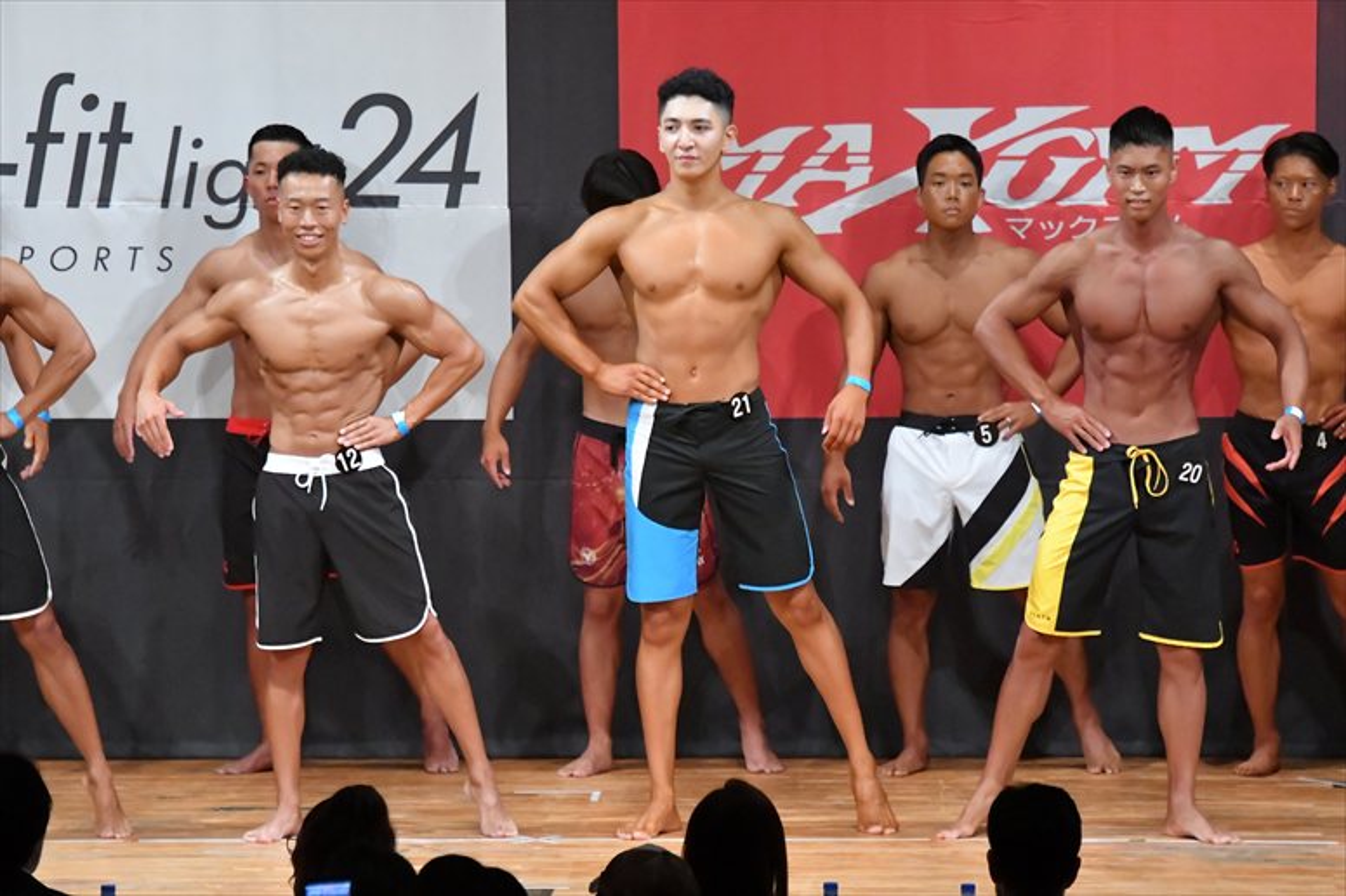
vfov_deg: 5.4
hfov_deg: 8.1
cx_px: 673
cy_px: 448
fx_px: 9530
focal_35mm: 255
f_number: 5.6
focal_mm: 170
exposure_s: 1/400
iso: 10000
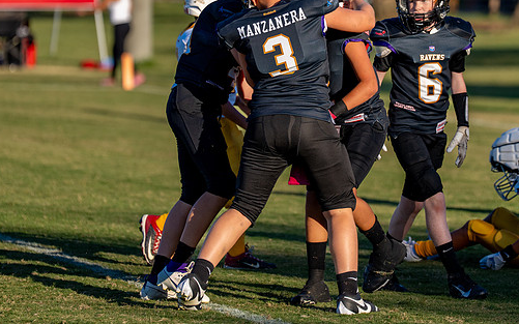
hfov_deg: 7.7
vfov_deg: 4.8
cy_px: 80
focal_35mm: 272
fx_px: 3847
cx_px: 301
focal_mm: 168
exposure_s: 1/3200
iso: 160
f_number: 2.8
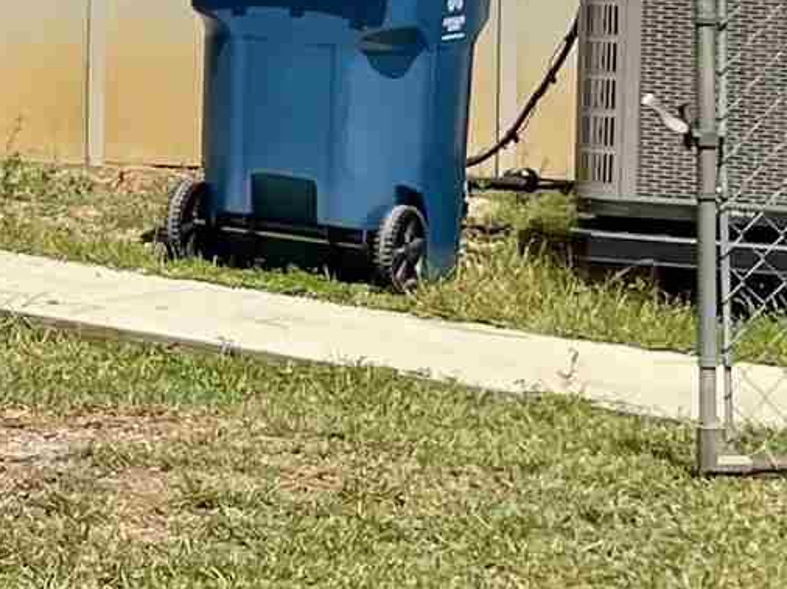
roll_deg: -1.2
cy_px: -155
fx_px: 3590
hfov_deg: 10.6
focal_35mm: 158
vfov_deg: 9.2
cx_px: -1151
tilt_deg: +1.7
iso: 32
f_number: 1.6
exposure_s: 1/2882
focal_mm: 4.2
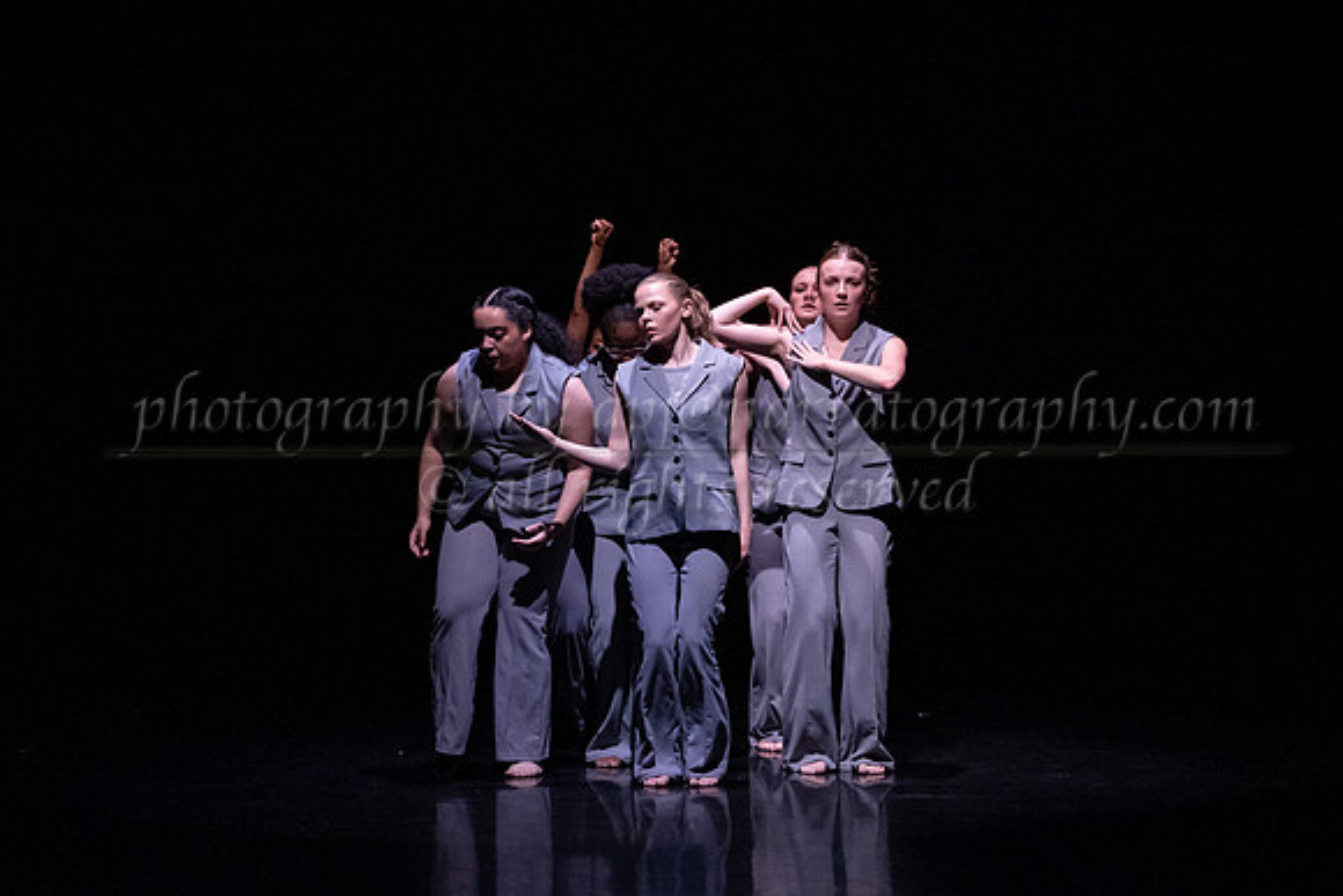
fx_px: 3324
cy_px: 419
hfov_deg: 22.8
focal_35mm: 89
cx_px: 695
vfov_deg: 15.4
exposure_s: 1/400
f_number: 4
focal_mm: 75
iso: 6400
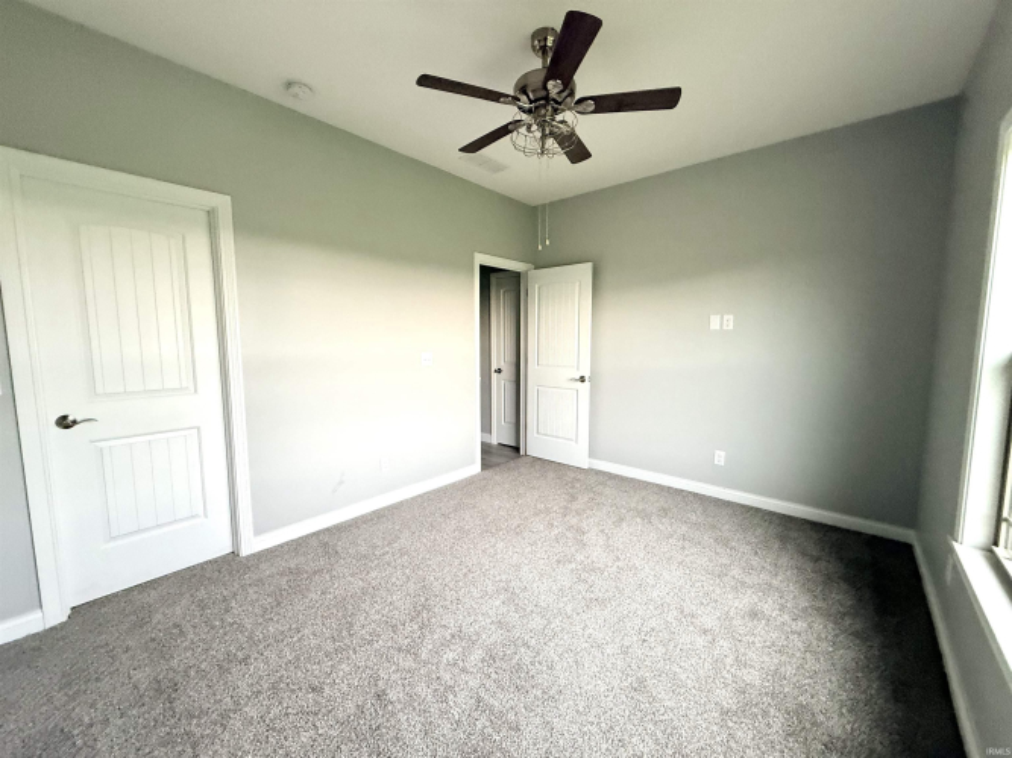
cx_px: 506
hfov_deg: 102.1
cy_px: 379
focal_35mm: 14
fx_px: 409
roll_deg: +0.0
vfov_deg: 85.7
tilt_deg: -6.2
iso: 320
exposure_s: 1/96
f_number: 2.2
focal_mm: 2.22
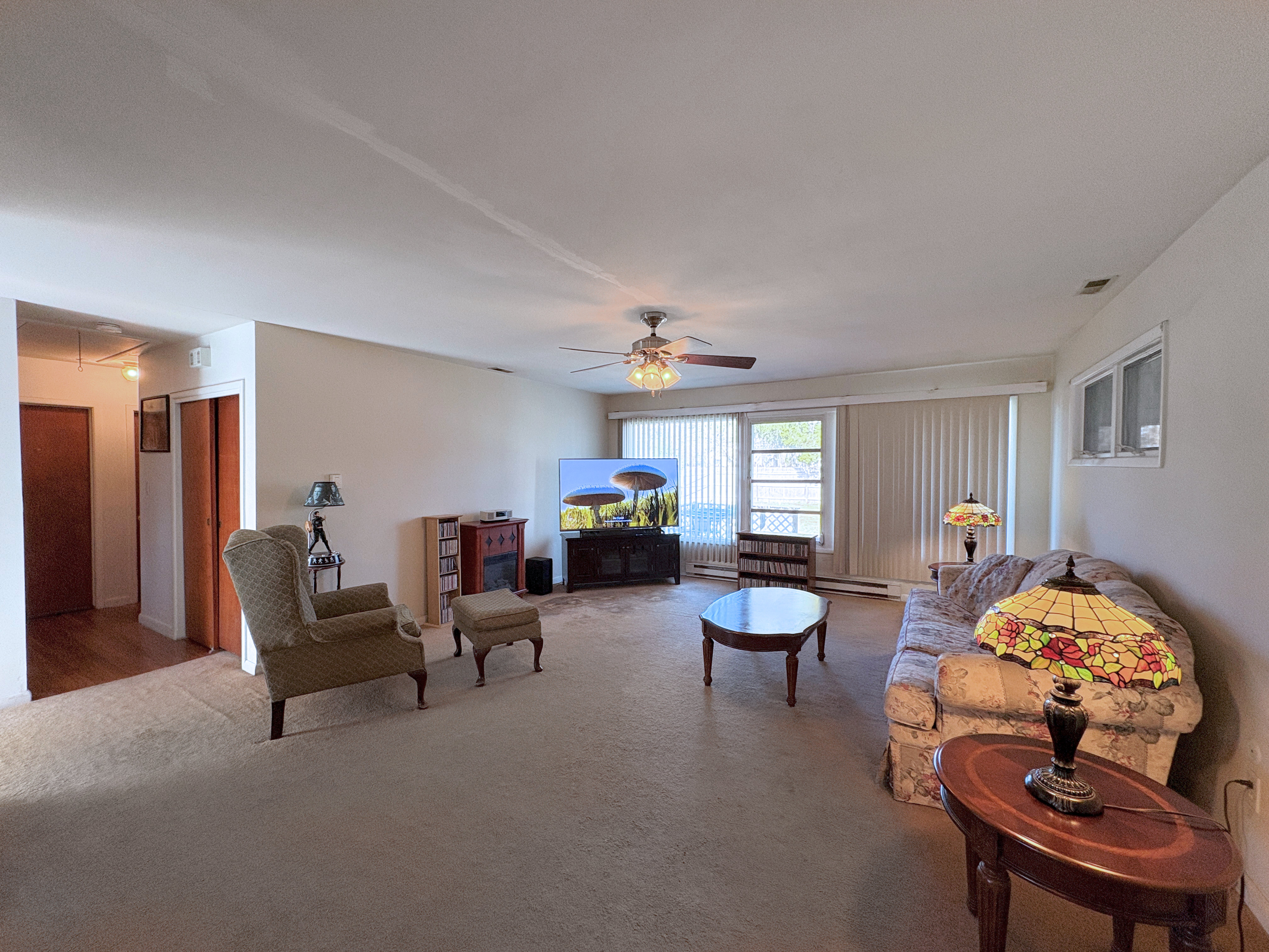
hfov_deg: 102.1
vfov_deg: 85.7
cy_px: 476
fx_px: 513
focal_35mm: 14
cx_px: 634
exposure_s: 1/120
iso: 200
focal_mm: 2.22
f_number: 2.2
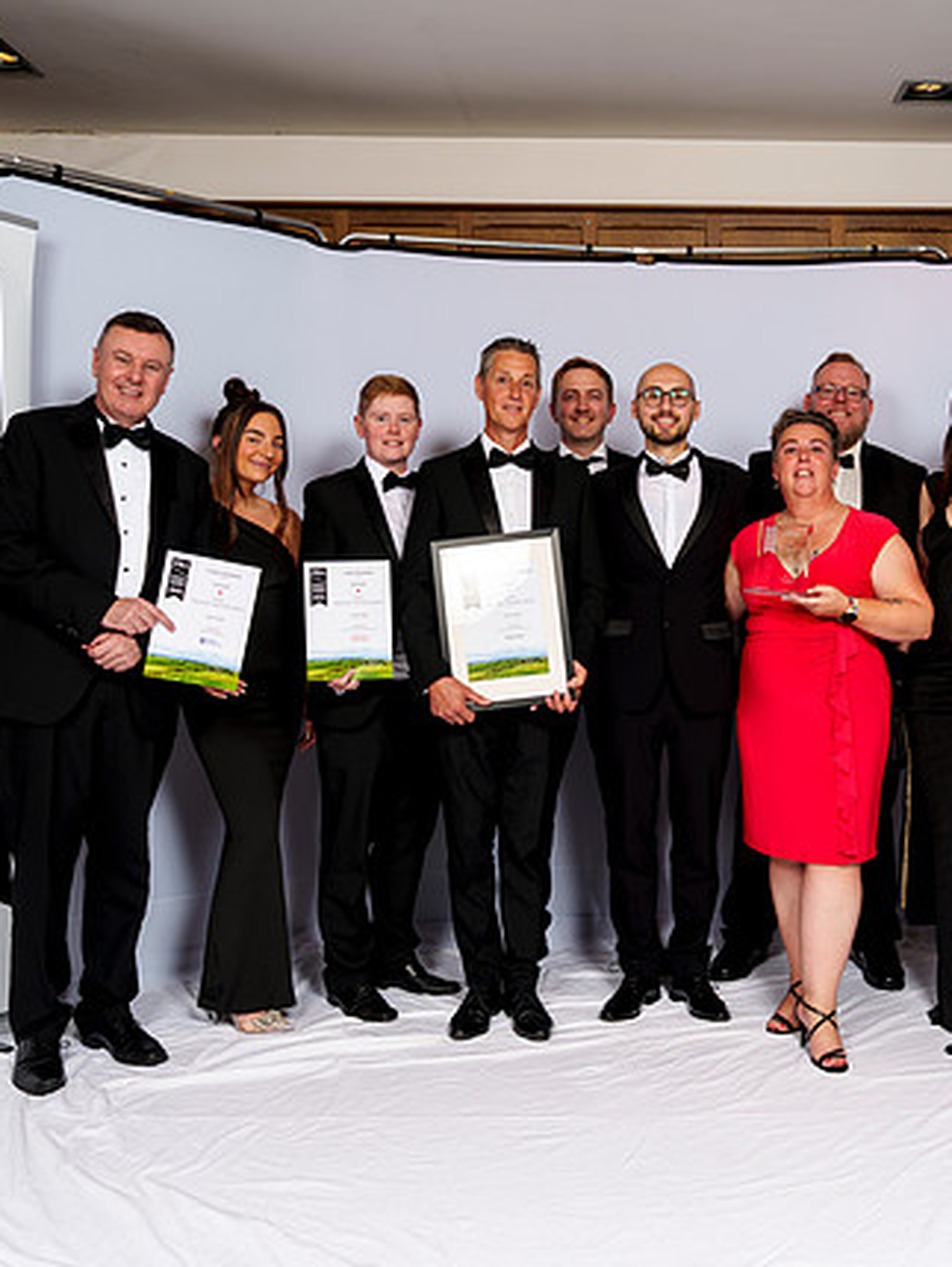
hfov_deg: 40.2
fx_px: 1282
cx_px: 641
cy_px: 635
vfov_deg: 52.6
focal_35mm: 35
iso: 100
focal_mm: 24
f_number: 8
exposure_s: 1/125
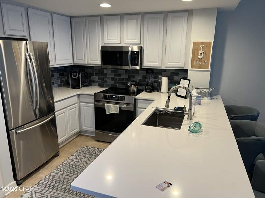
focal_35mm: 26
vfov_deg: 53.1
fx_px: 199
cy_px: 99
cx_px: 132
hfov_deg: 67.3
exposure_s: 1/60
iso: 80
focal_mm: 5.7
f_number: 1.5
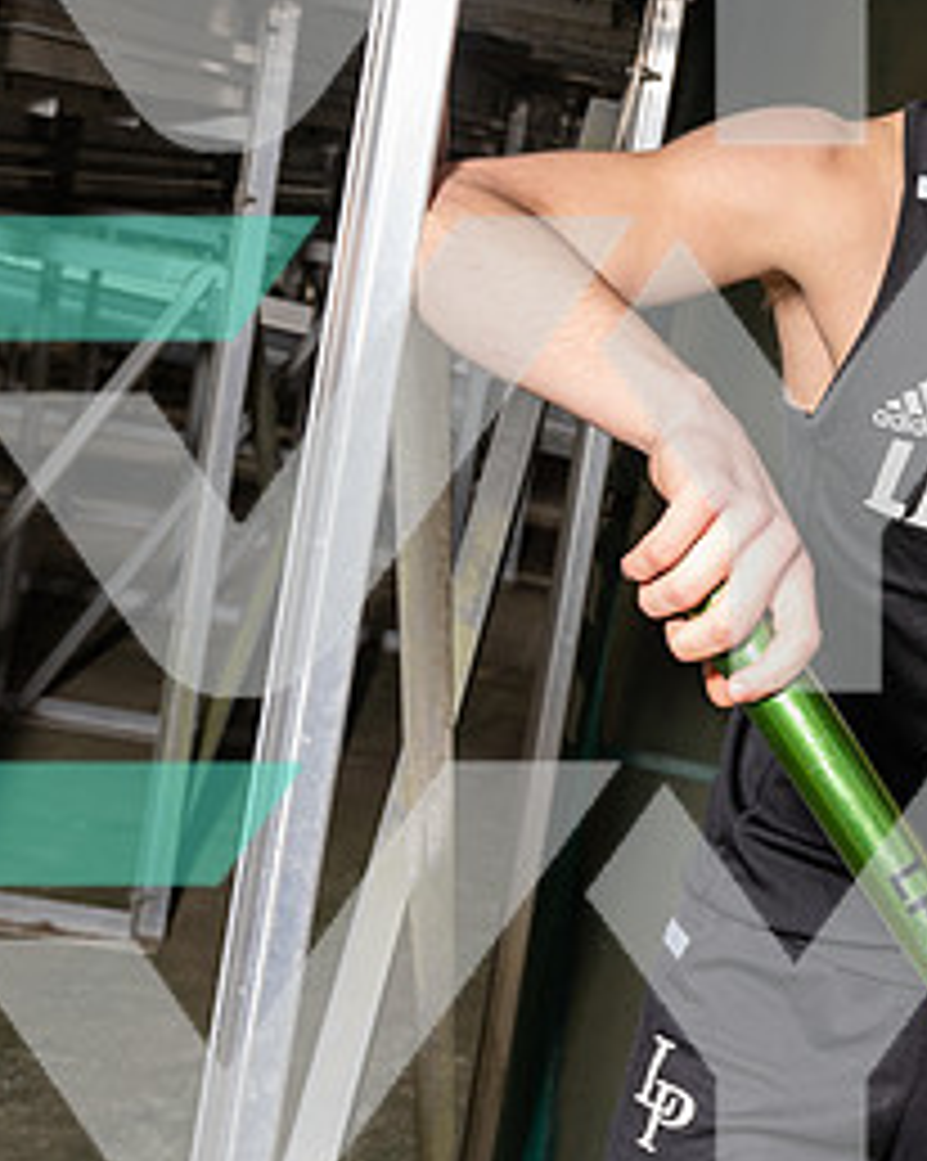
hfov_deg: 19.9
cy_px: 457
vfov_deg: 25.7
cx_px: 994
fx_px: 2541
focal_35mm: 74
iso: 160
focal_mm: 35
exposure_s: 1/250
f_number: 8
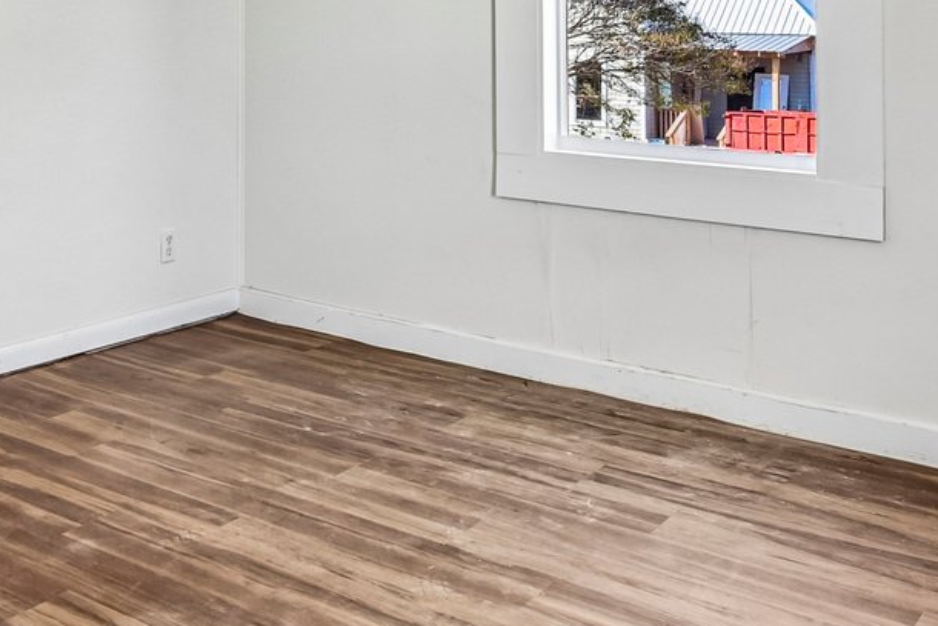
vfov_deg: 27.0
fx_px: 1225
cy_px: -12
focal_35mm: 47
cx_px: 92
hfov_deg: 38.9
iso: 200
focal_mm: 14
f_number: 8
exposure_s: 1/15
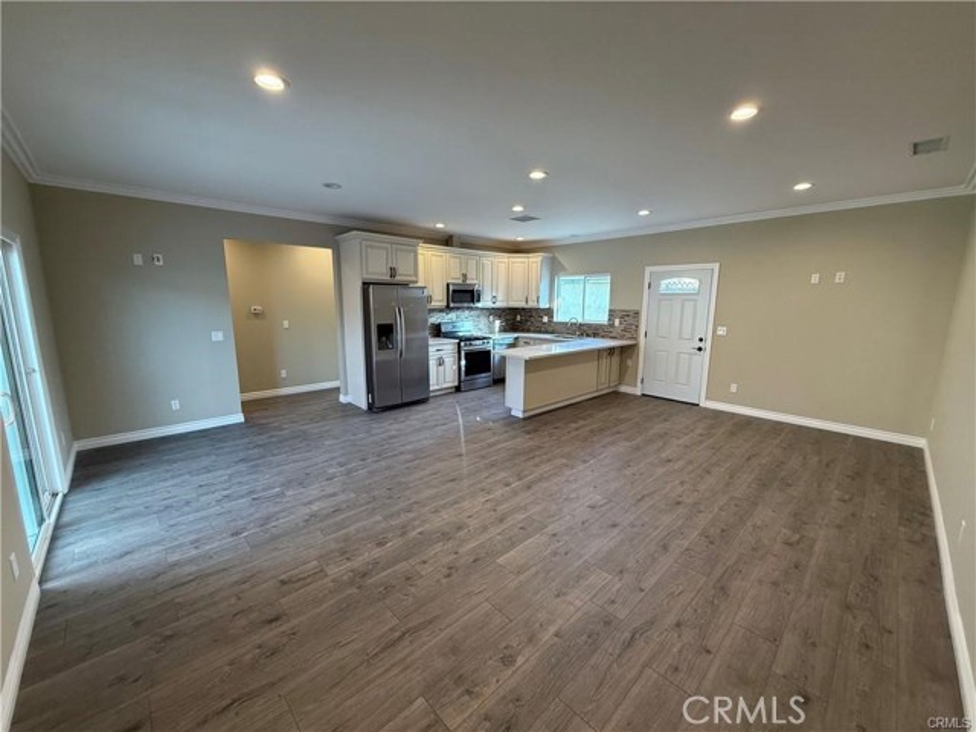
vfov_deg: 85.7
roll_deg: +0.0
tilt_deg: -9.4
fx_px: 395
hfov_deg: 102.1
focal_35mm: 14
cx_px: 488
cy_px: 366
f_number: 2.2
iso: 250
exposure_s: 1/120
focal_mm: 2.22
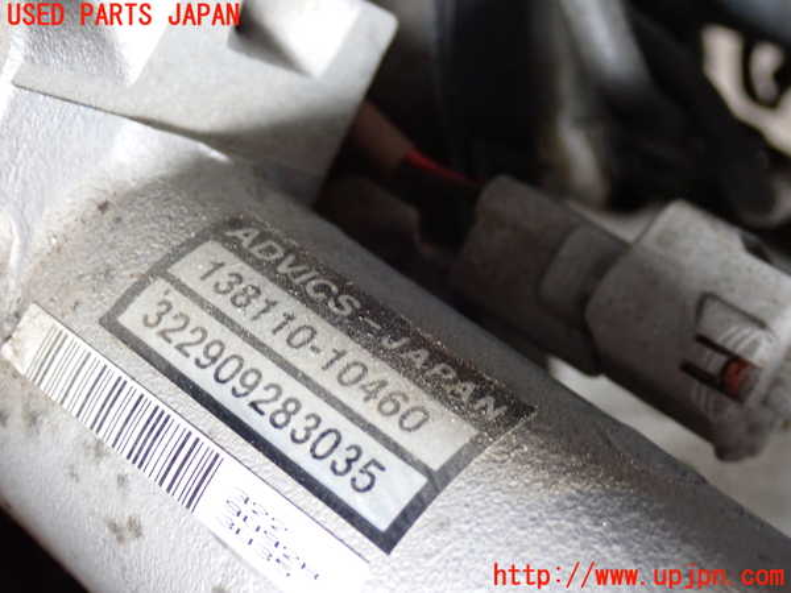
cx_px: 396
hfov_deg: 33.2
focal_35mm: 58
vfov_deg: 25.2
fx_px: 1325
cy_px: 296
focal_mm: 10.35
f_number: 3.5
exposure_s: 1/15
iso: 800
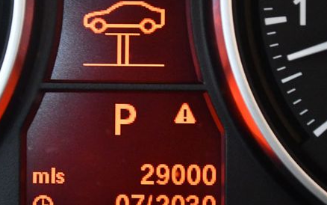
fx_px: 1088
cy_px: 82
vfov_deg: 10.7
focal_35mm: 122
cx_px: 134
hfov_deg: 17.1
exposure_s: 1/60
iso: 11400
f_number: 5.6
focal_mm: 55
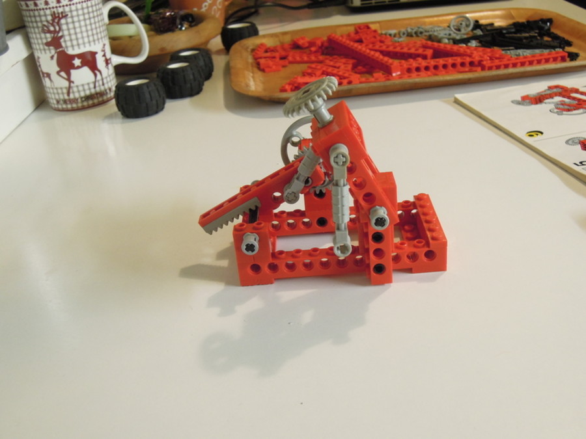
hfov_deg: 46.8
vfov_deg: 36.0
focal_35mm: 40
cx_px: 293
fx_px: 677
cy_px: 220
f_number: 3.3
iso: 400
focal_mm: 7.2
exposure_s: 1/15
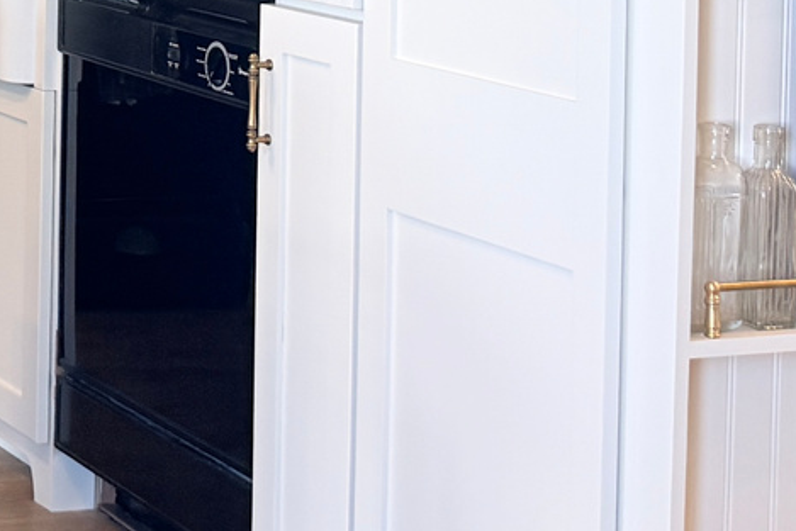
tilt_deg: +0.1
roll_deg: -1.8
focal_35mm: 109
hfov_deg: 17.6
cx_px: -241
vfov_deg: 12.0
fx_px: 2411
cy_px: -256
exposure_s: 1/120
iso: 160
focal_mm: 6.76
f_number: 1.78
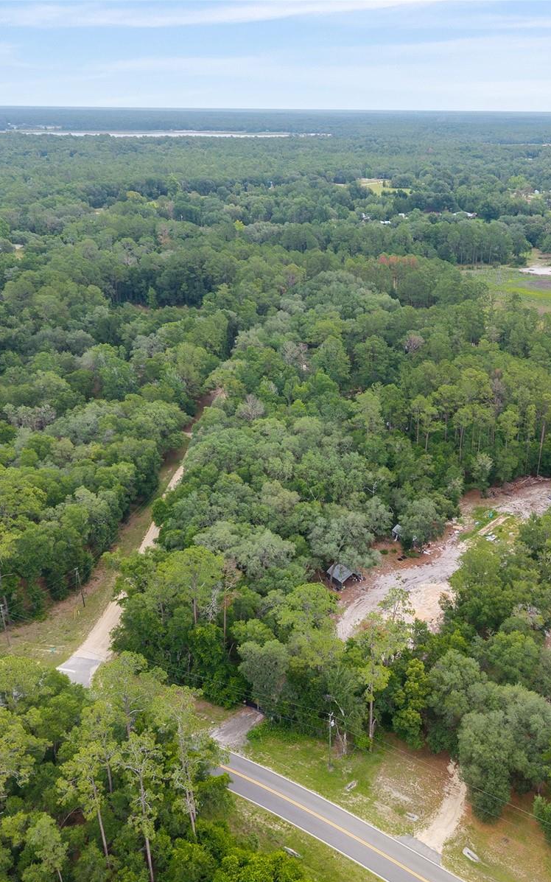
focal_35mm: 34
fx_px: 817
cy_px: 441
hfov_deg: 36.8
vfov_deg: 56.7
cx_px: 377
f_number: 1.8
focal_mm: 8.67
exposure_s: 1/1500
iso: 270
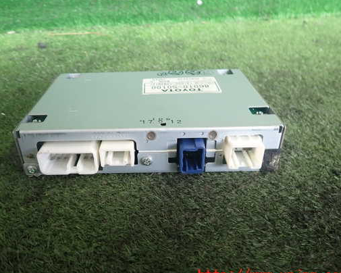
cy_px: 132
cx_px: 148
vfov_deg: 50.0
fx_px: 293
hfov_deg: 60.2
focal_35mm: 29
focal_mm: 4.5
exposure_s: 1/80
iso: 200
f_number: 2
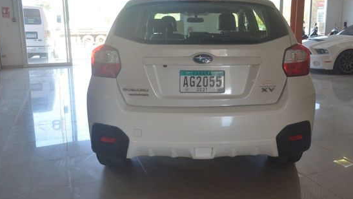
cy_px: 81
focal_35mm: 33
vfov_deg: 35.6
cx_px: 199
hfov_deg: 59.3
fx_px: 309
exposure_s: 1/160
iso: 500
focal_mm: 18
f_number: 4
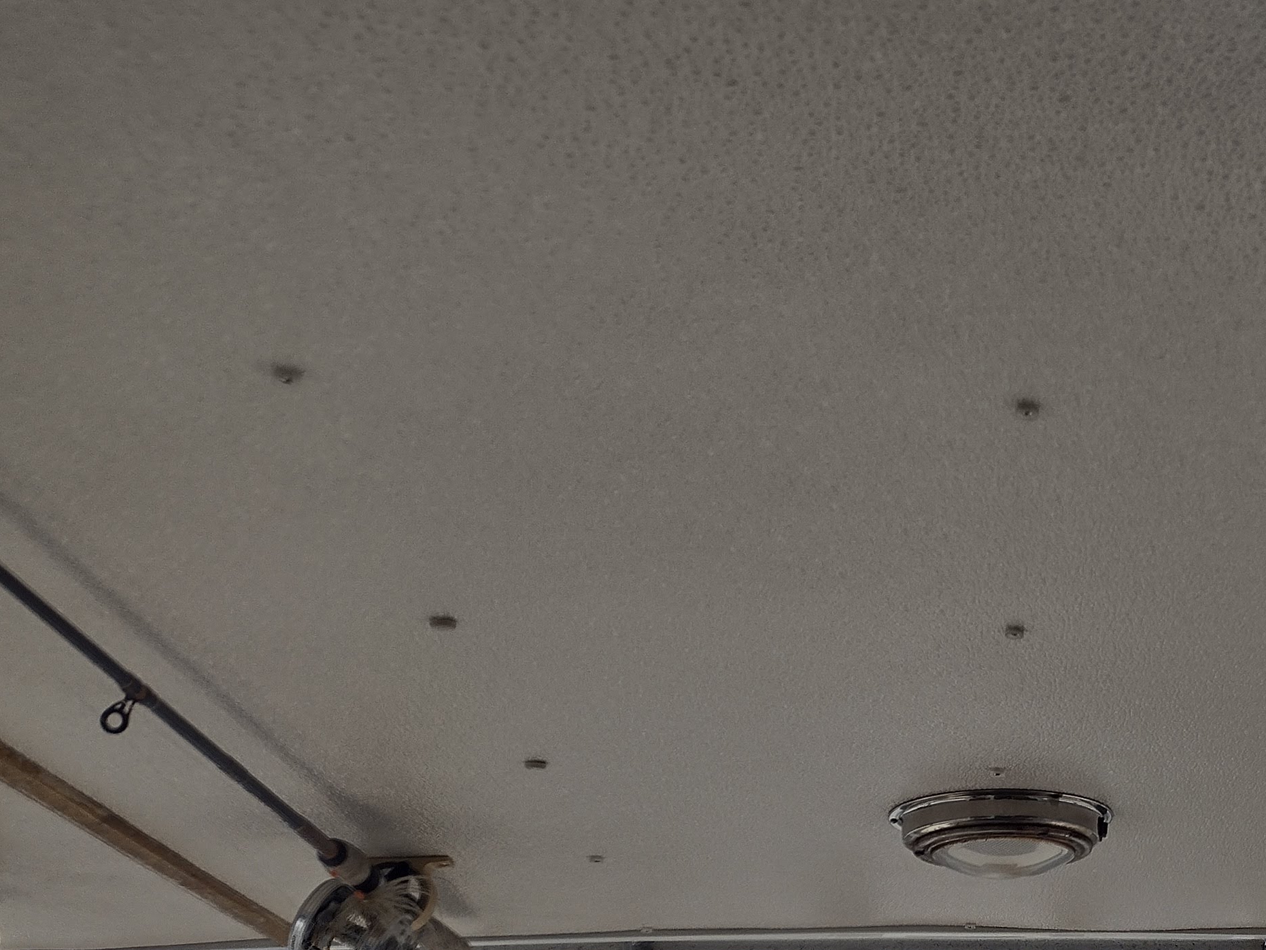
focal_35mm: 58
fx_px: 2121
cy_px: 955
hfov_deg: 30.6
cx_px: 1304
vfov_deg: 24.1
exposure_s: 1/3628
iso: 100
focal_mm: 4.71
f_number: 1.7
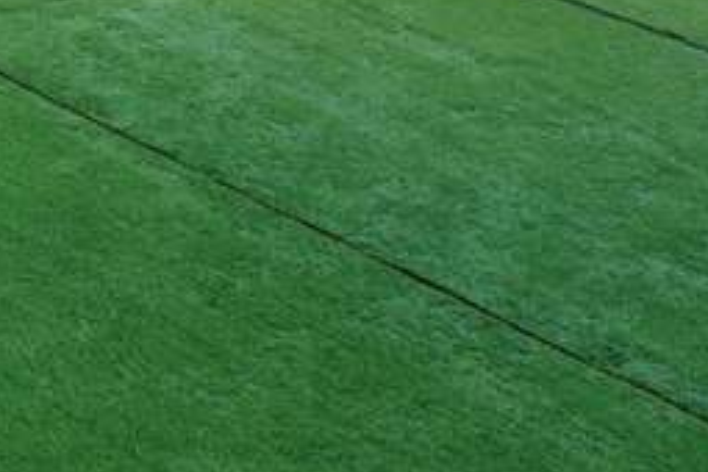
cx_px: -147
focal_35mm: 132
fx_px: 2596
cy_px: -911
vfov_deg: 8.7
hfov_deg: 15.0
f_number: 9
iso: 400
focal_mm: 21
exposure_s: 1/800
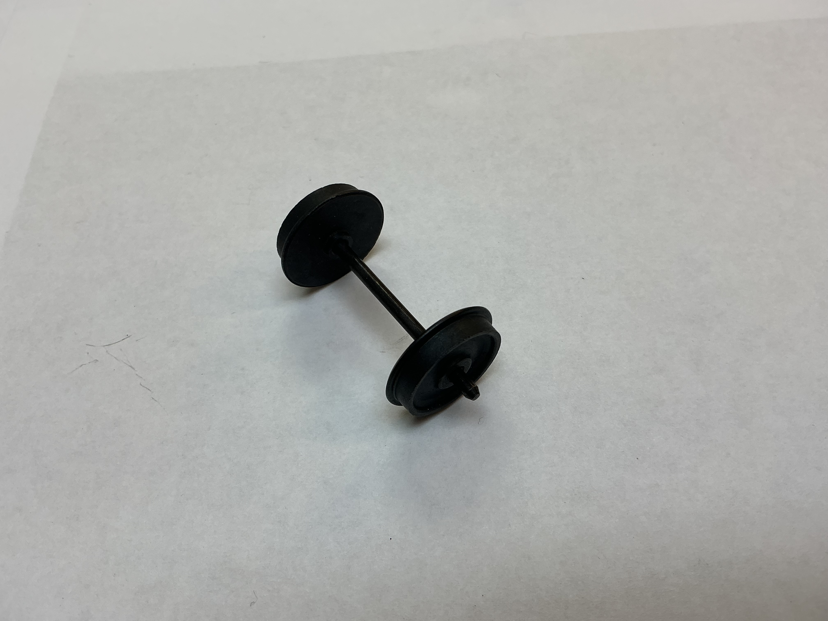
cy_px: 310
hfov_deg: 61.7
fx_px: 694
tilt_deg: -58.8
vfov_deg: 48.2
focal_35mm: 29
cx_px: 414
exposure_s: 1/100
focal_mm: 3
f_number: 1.8
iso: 20
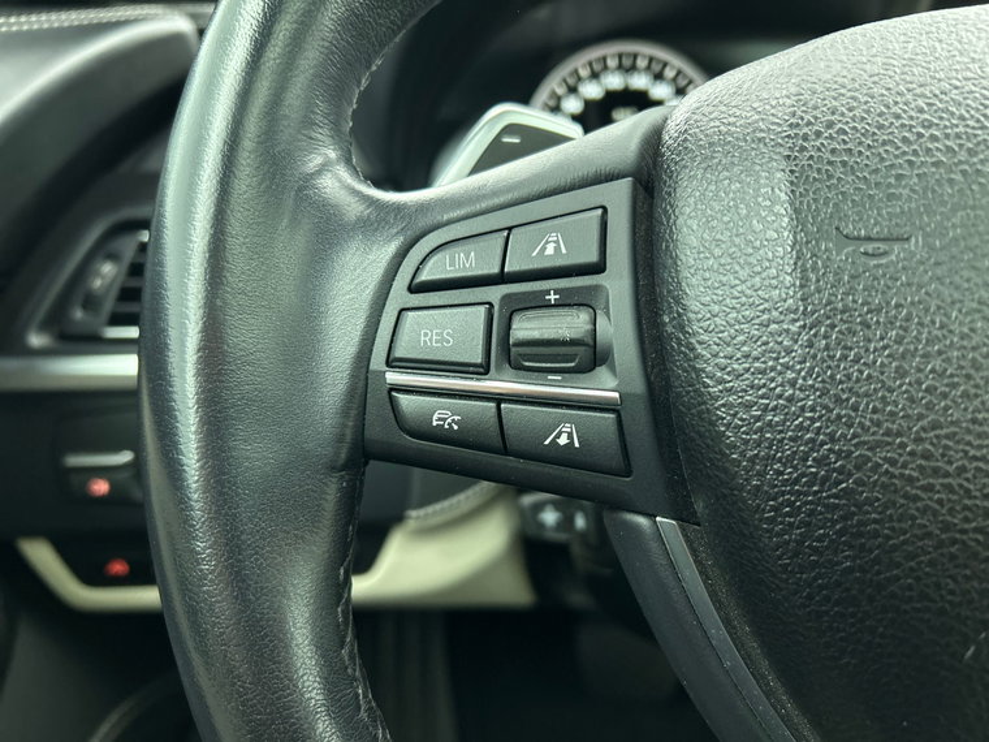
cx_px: 494
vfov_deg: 53.1
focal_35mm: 26
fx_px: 743
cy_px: 371
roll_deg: +0.1
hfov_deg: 67.3
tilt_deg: -17.5
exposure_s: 1/33
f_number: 1.5
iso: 500
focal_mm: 5.7
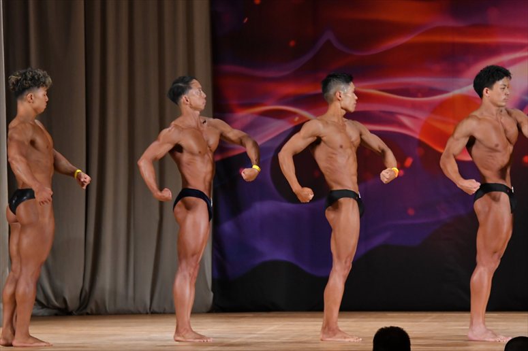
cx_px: 264
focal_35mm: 217
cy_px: 176
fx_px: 3181
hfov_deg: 9.5
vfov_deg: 6.3
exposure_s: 1/400
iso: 3200
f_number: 5.6
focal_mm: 145
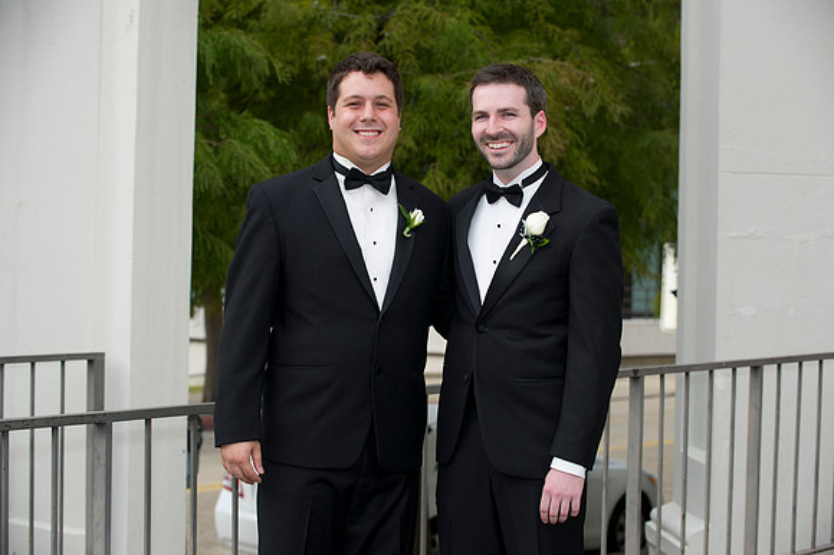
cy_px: 278
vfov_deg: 15.9
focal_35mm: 86
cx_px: 417
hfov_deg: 23.7
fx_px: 1991
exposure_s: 1/125
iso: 400
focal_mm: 86
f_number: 4.5
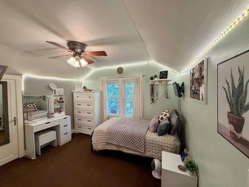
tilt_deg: -2.2
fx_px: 101
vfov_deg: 85.7
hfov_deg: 102.1
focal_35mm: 14
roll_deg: +1.2
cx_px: 124
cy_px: 94
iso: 250
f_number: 2.2
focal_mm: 2.22
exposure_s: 1/60
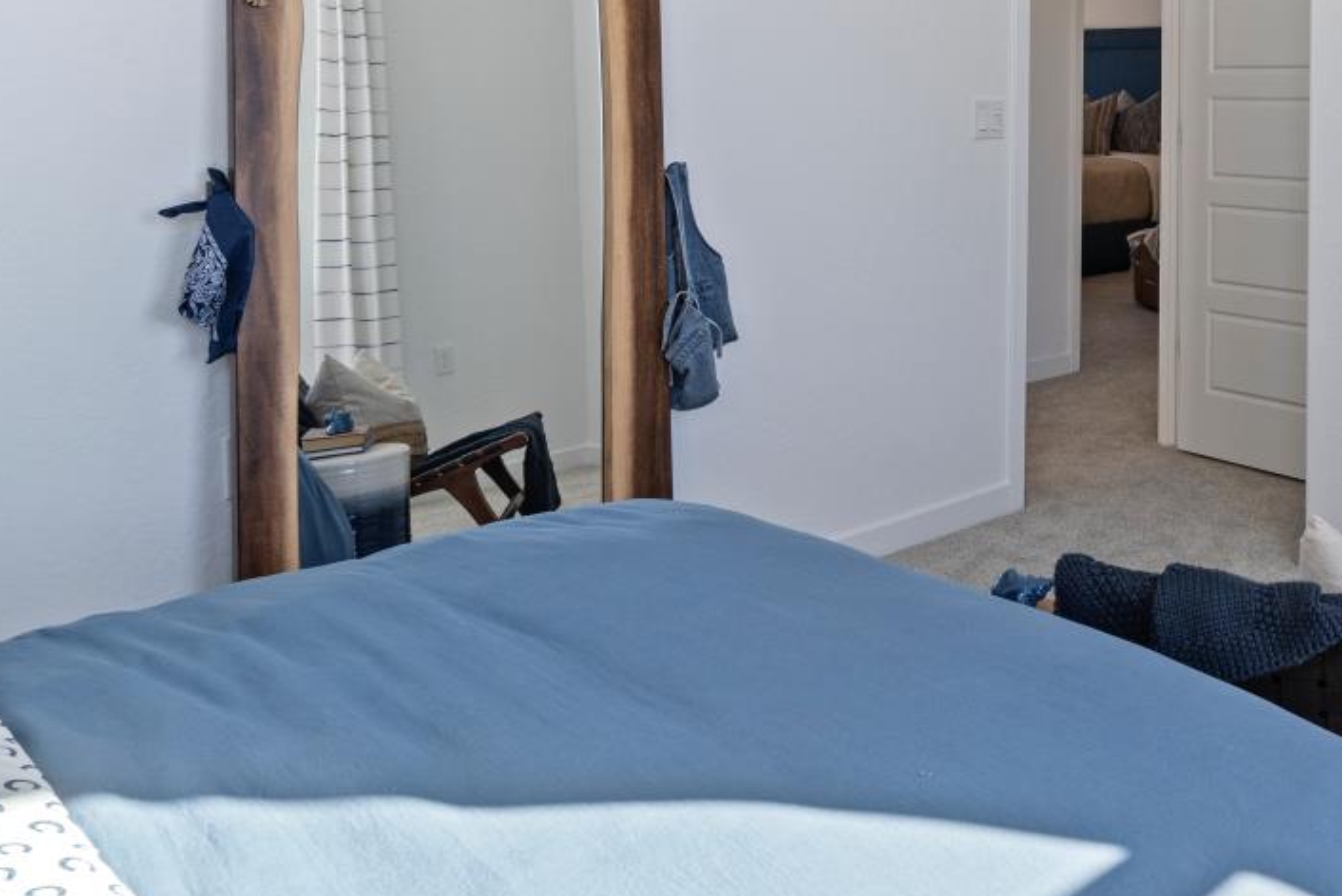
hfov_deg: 48.5
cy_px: 95
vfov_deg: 35.6
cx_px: 1215
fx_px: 1307
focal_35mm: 35
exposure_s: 1/30
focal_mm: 11
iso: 250
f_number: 9
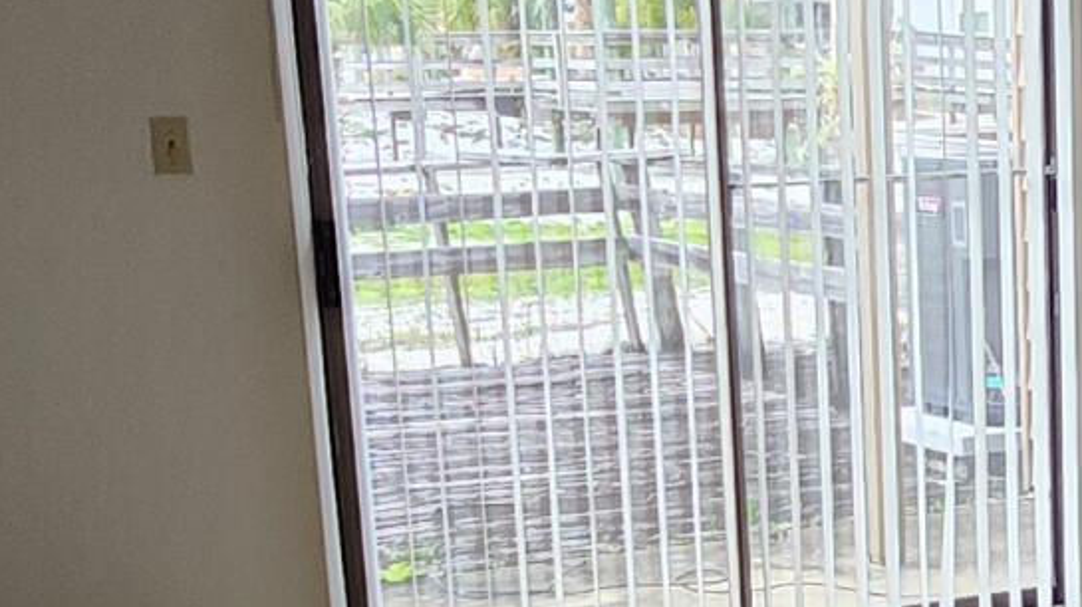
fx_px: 2237
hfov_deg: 25.1
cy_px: 540
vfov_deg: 15.3
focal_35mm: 78
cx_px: 1211
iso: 64
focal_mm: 1.74
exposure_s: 1/60
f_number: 2.2
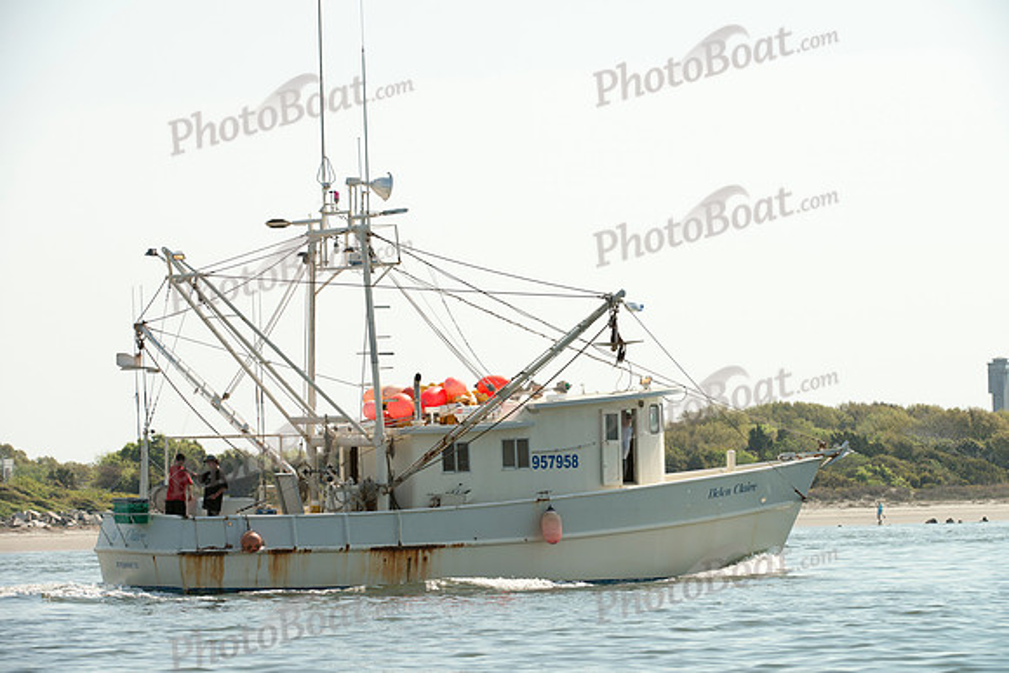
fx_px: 5607
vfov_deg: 6.9
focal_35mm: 200
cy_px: 336
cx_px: 504
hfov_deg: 10.3
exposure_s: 1/640
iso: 200
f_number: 11
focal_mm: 200
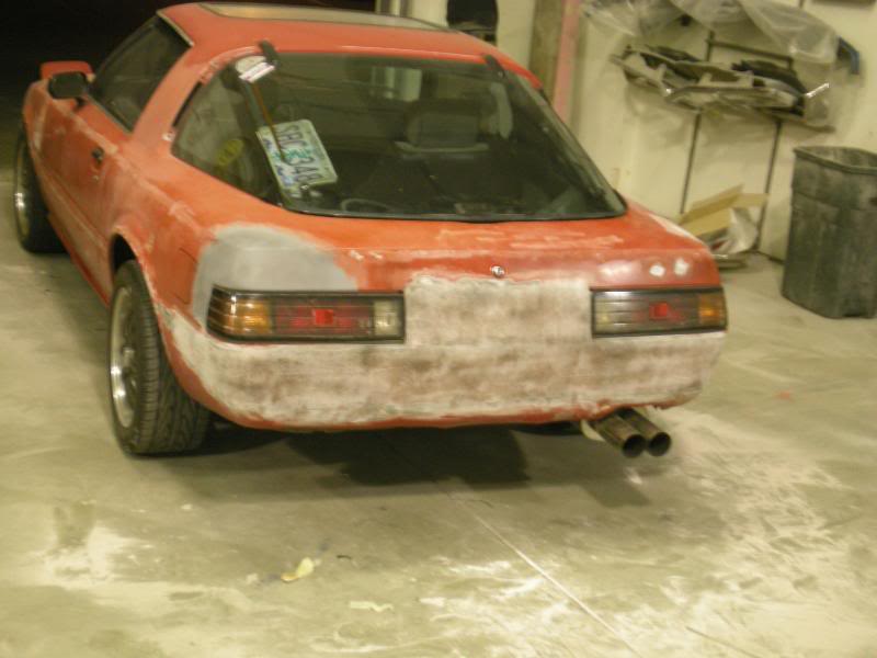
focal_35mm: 56
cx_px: 438
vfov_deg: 26.1
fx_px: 1419
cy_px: 329
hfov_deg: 34.3
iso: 210
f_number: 3.9
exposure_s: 1/8
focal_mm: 9.3
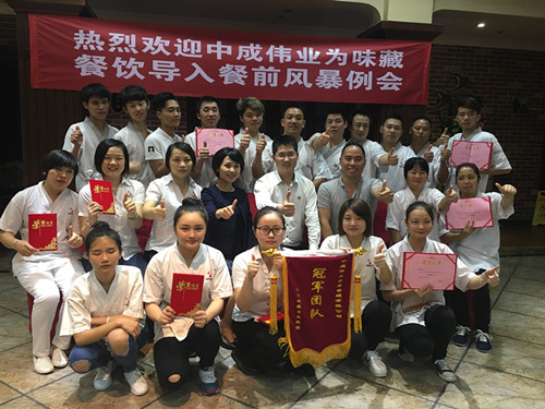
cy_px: 204
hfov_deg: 61.7
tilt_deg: -6.3
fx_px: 457
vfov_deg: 48.2
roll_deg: -1.7
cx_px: 272
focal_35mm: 29
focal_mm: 4.15
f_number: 2.2
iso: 160
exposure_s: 1/33
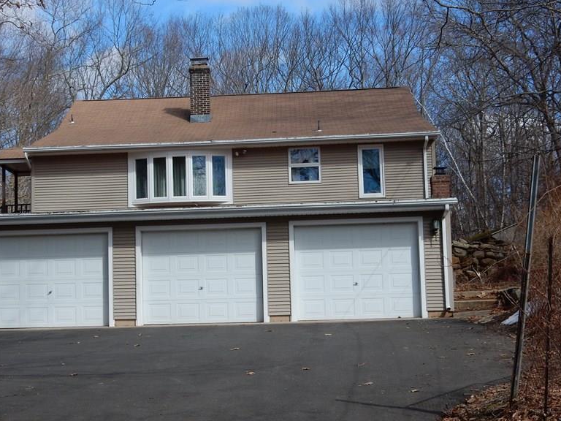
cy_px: 222
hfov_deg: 28.4
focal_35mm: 68
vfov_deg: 21.6
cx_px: 207
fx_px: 1102
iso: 125
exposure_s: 1/800
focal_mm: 9
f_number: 4.5
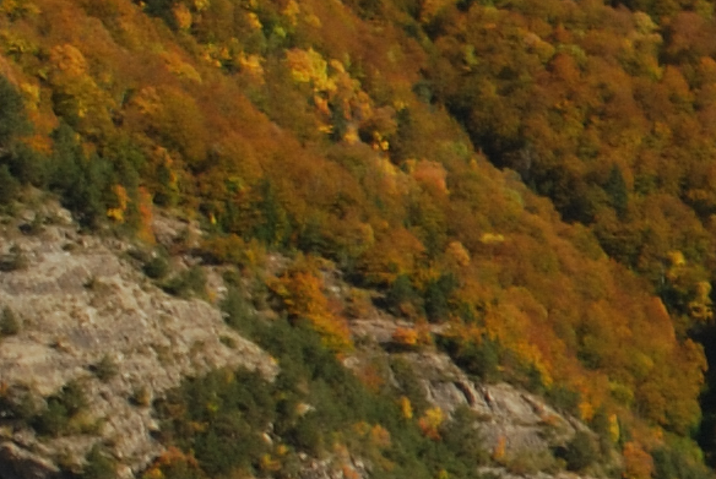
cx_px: 1938
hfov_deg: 4.8
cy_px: 452
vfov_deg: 3.3
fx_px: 8324
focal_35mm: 418
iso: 100
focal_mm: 42
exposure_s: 1/200
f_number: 4.8
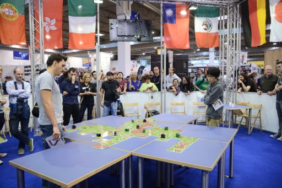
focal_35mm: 27
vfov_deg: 47.9
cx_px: 141
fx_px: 211
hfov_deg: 67.4
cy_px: 94
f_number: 4
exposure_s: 1/160
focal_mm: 27
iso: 1600
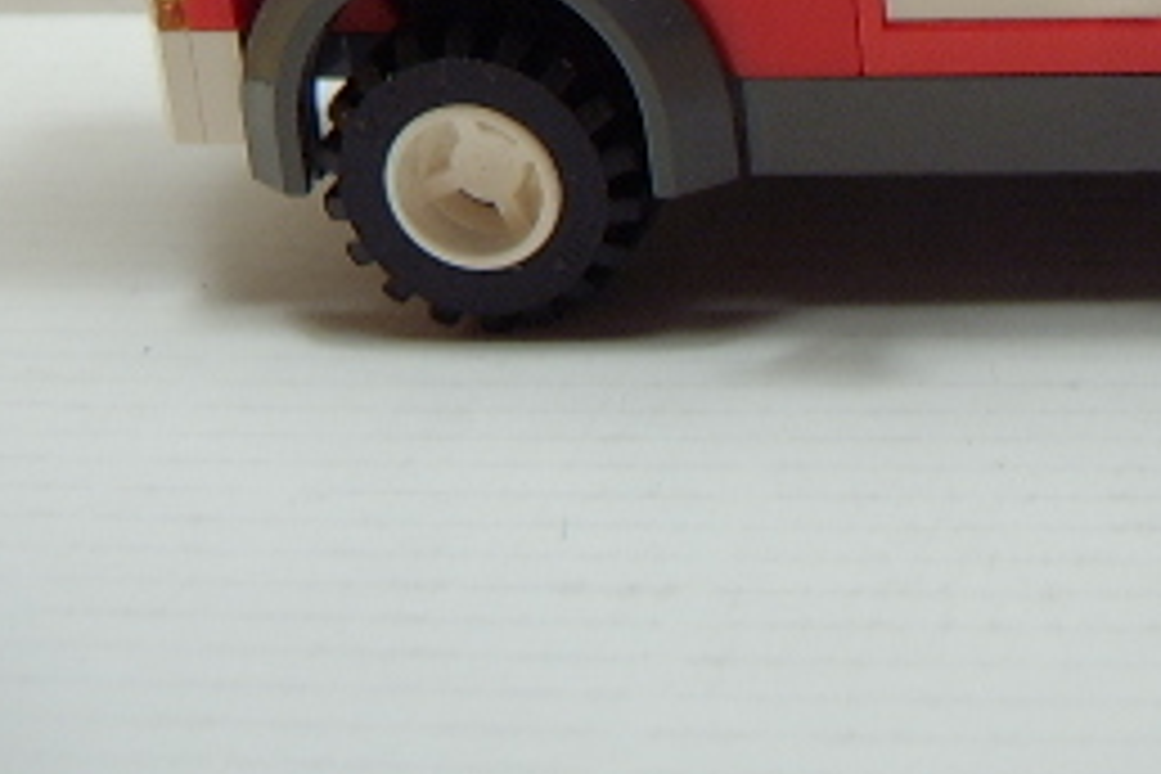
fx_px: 2580
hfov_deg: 23.4
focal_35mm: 80
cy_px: -238
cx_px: 1354
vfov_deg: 16.1
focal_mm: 8.13
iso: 100
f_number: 2.7
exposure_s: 1/30
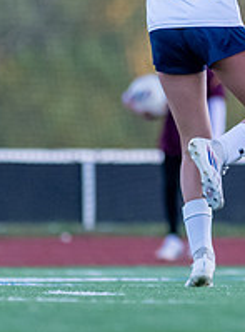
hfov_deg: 1.0
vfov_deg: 1.3
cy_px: 46
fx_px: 14390
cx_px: 340
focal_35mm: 1510
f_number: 2.8
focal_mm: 300
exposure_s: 1/1600
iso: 1800
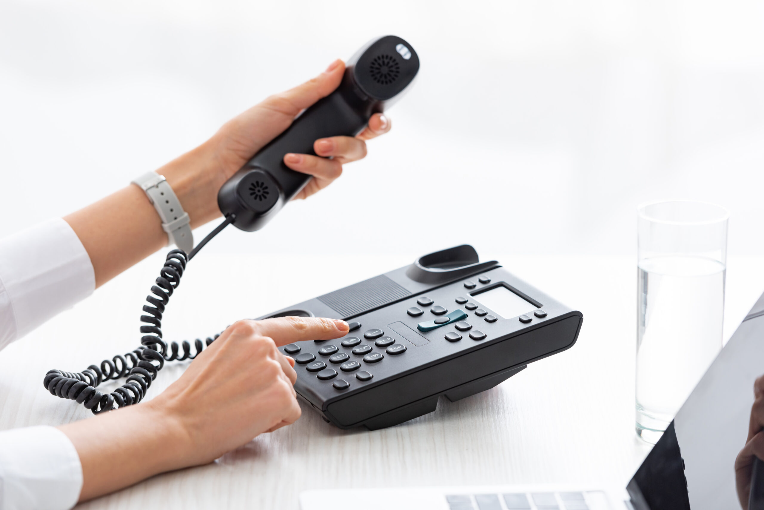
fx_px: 3609
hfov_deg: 12.1
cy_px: 255
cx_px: 382
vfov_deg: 8.1
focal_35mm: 170
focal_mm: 170
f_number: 4
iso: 200
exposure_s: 1/200
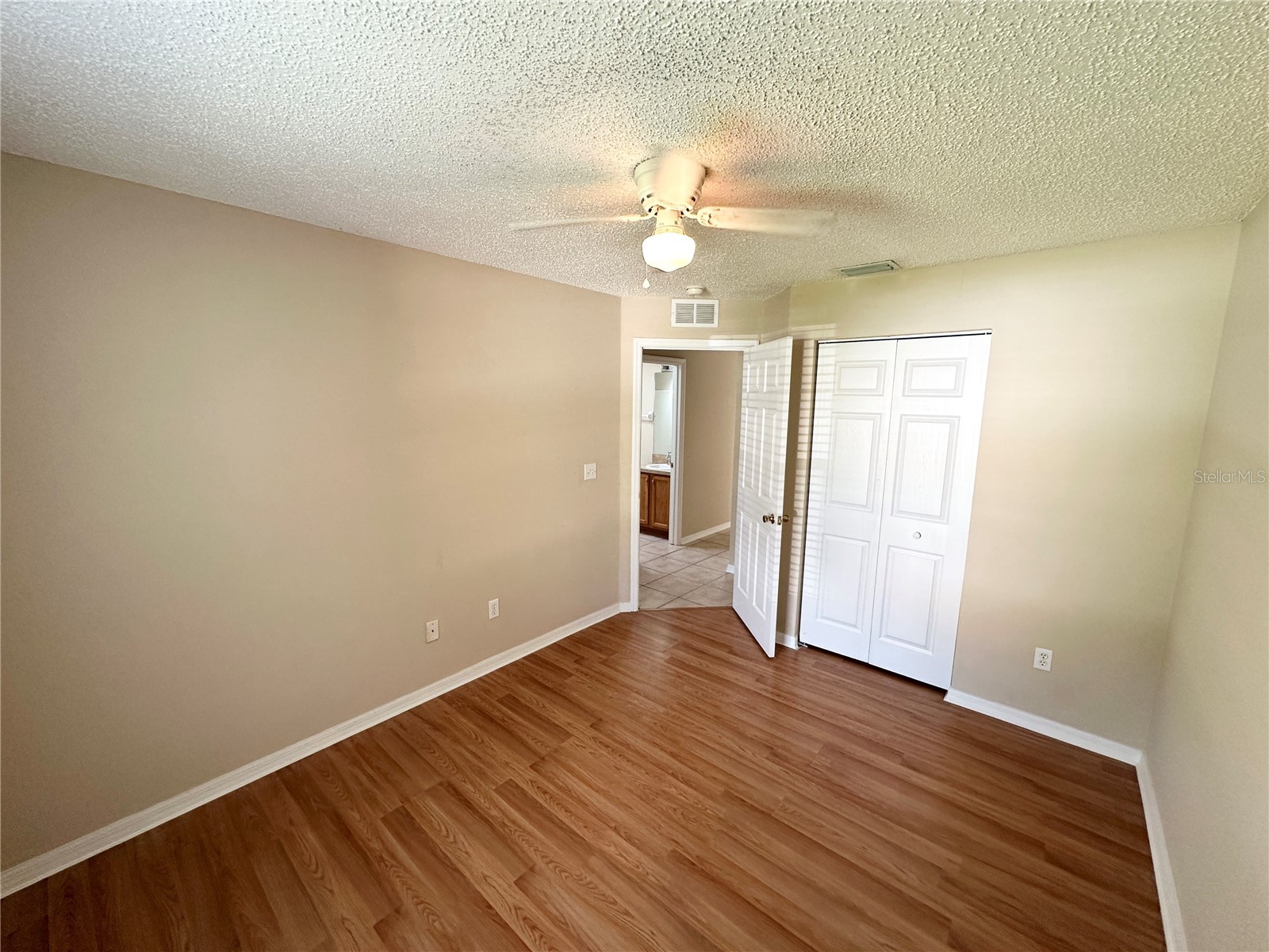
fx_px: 513
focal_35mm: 14
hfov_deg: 102.1
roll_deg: -0.8
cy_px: 476
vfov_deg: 85.7
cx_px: 634
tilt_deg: -8.1
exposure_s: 1/60
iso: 160
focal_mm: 2.22
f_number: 2.2
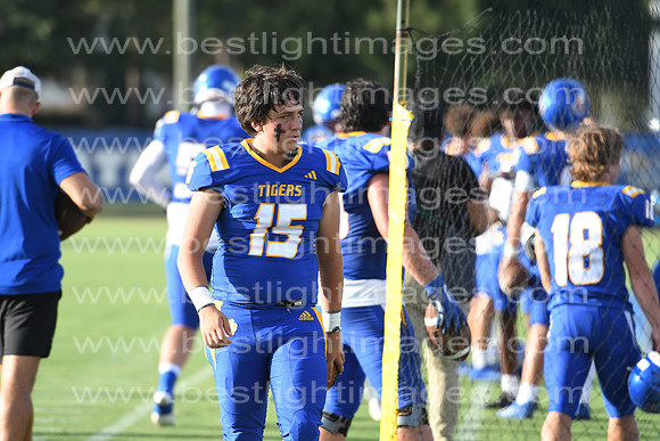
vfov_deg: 4.6
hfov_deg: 6.9
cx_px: 330
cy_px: 220
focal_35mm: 300
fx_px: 5501
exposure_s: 1/1000
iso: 200
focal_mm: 200
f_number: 4
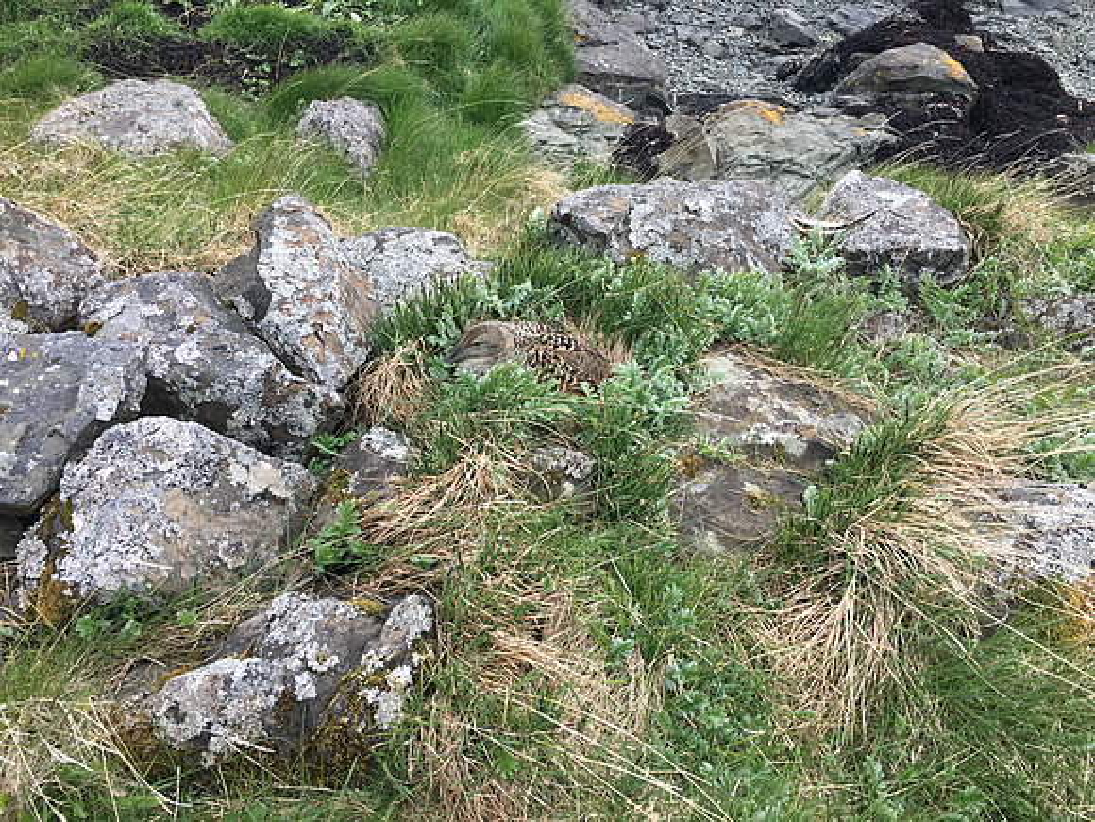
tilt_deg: -48.4
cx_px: 548
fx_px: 917
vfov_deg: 48.2
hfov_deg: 61.7
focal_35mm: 29
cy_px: 411
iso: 25
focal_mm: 4.15
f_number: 2.2
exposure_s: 1/279
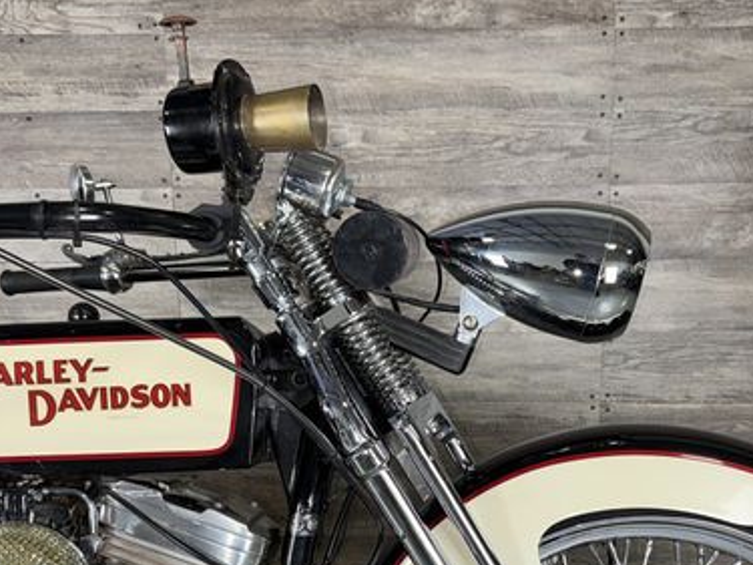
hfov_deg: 45.7
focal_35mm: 41
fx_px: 892
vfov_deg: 34.3
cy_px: 432
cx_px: 412
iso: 80
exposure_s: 1/33
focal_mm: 6.76
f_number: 1.78
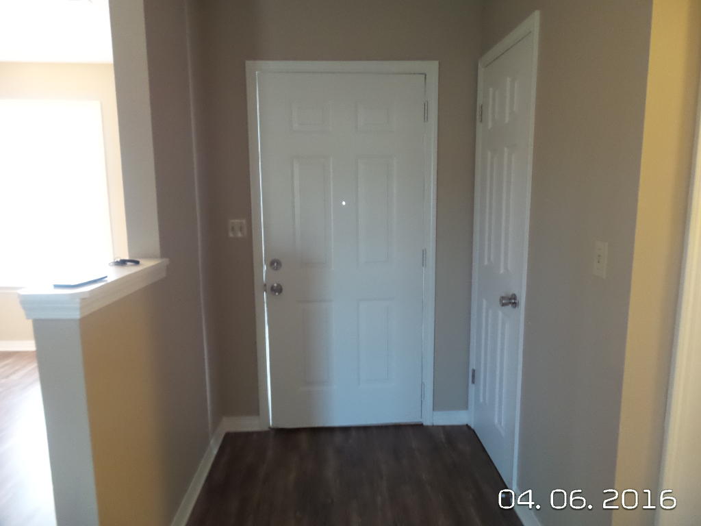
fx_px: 466
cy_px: 263
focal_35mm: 23
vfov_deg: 58.9
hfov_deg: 73.9
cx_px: 350
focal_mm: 4.1
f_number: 2.8
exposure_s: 1/30
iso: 800
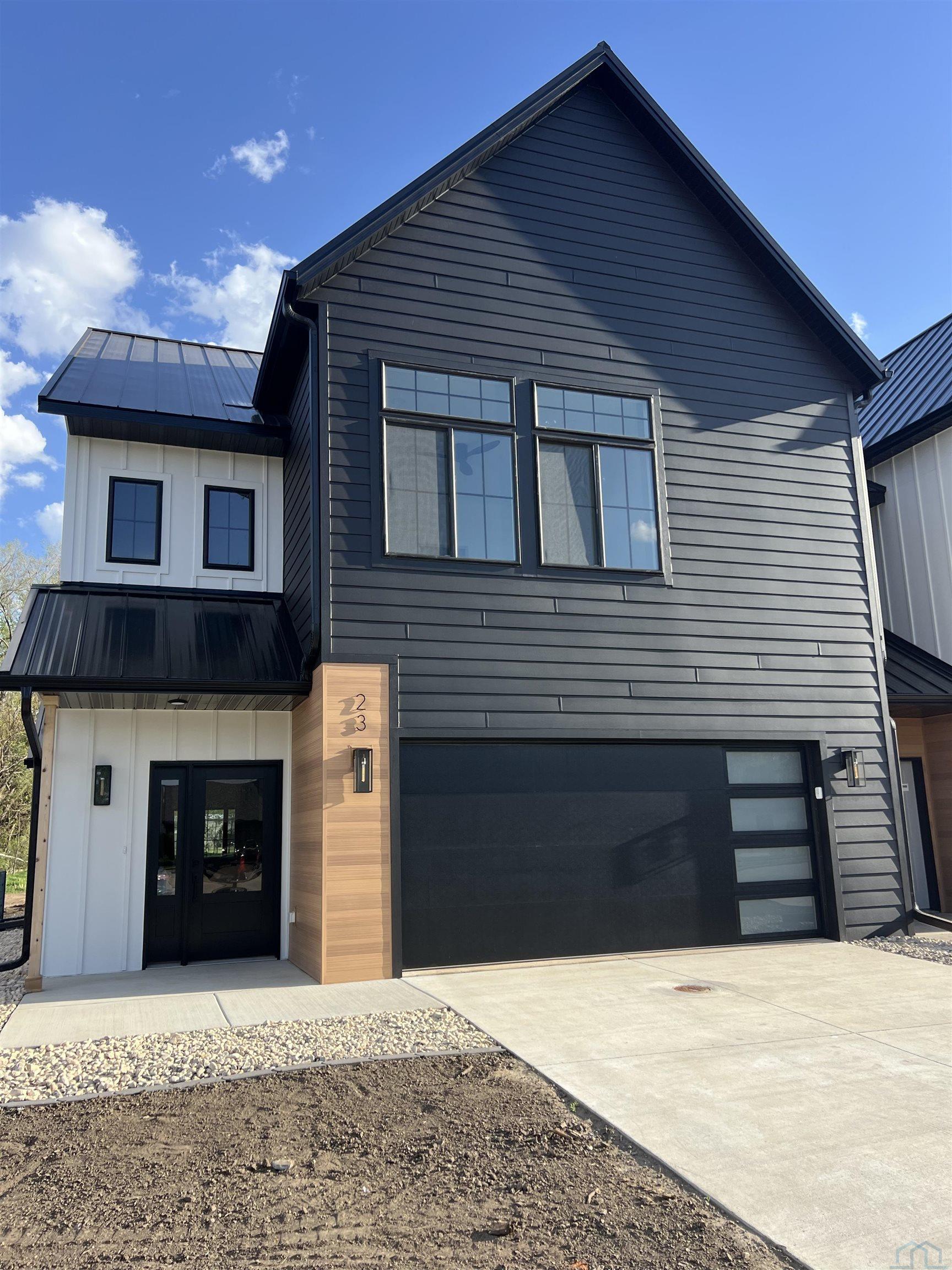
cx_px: 476
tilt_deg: +12.5
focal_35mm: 26
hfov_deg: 53.1
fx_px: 953
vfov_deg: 67.3
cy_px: 635
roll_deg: +2.3
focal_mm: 5.7
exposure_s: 1/1449
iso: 50
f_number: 1.5
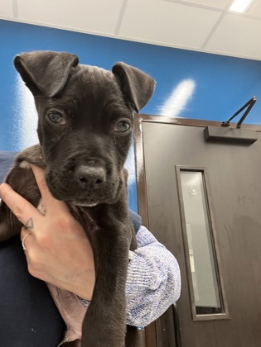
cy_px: 174
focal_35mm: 30
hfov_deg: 46.8
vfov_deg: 60.0
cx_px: 130
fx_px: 302
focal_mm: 2.71
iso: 200
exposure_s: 1/60
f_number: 2.2
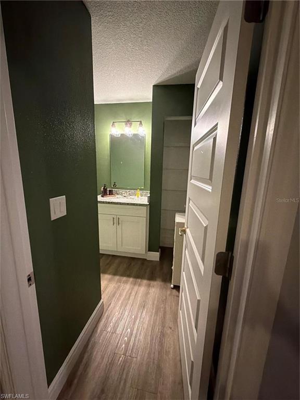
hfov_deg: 85.7
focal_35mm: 14
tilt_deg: -11.4
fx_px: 162
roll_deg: -1.4
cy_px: 200
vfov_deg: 102.1
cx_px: 150
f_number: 2.2
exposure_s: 1/60
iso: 1250
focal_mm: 2.22
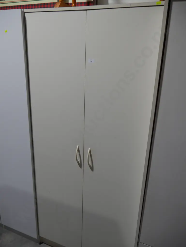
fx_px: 200
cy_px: 124
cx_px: 93
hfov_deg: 49.8
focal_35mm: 28
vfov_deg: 63.4
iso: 200
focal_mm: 14
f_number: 4
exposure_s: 1/125
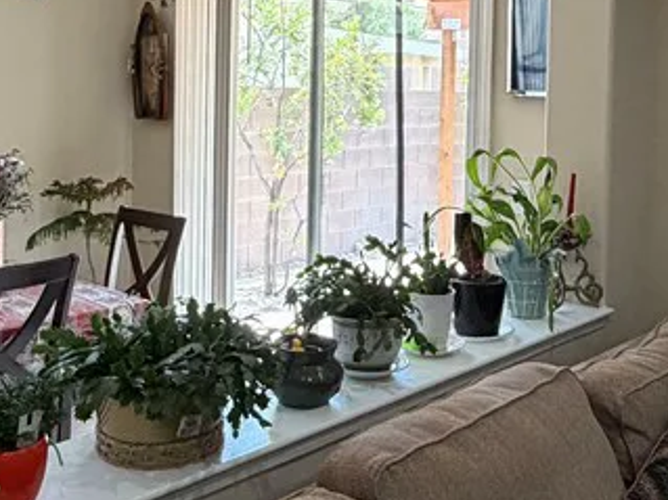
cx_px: 369
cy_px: 111
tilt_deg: -1.2
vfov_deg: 31.5
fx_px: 868
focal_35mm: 45
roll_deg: -0.9
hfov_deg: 42.0
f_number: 2.2
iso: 320
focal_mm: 2.22
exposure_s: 1/120
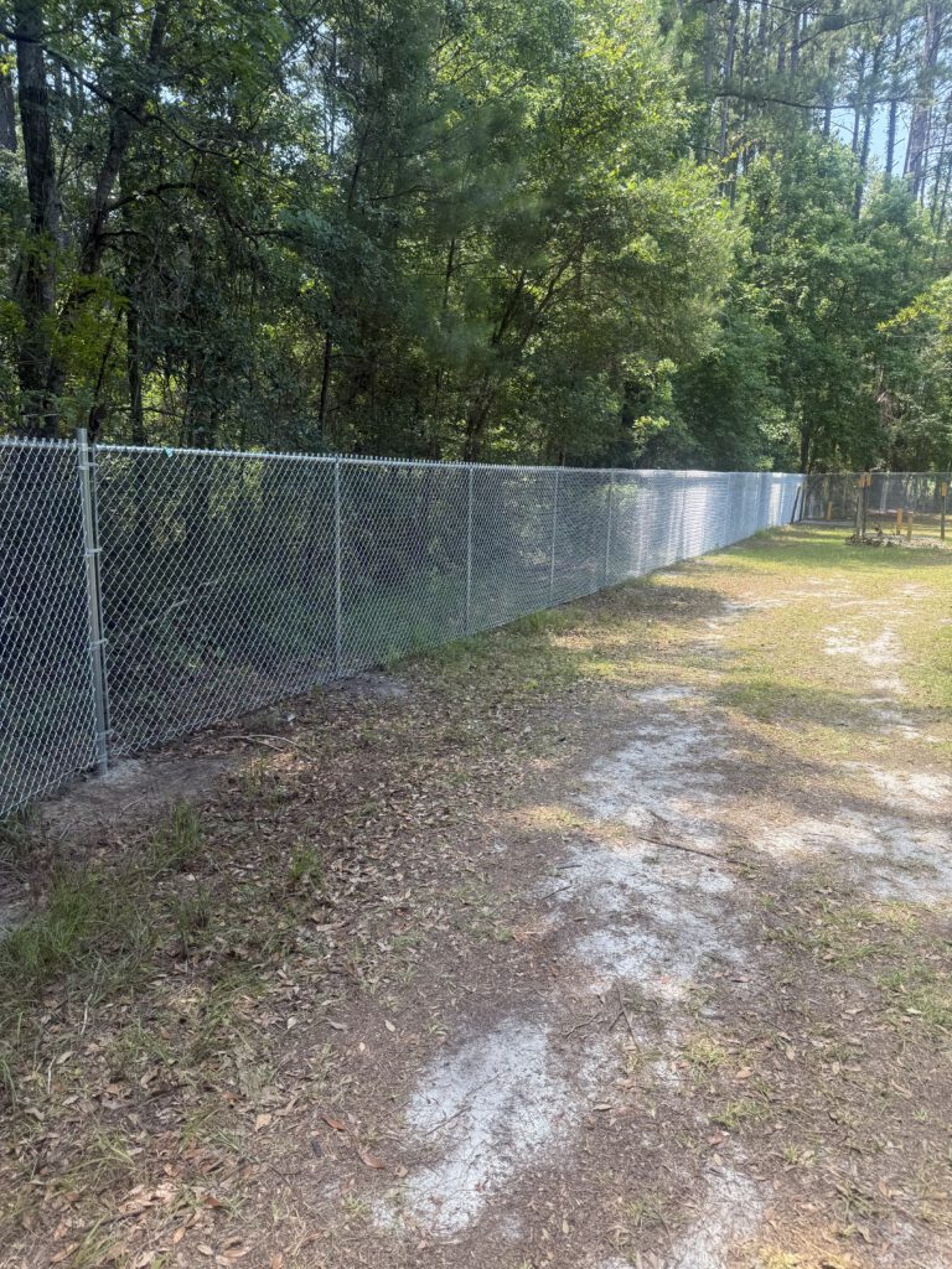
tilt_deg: -11.3
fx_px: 880
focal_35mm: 24
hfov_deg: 56.8
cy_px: 634
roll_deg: -2.0
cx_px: 476
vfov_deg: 71.6
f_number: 1.78
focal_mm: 6.76
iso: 100
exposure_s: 1/464
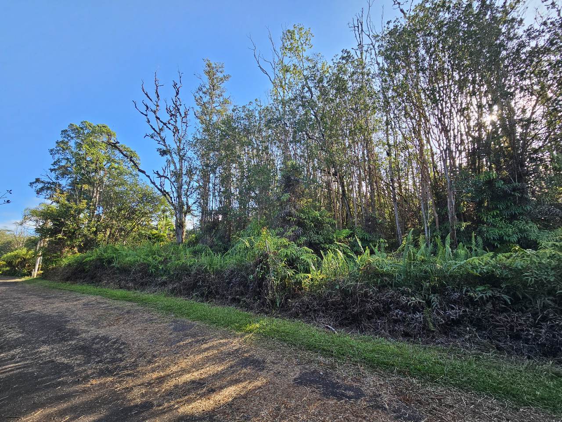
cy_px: 211
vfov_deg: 89.9
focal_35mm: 13
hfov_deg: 106.2
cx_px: 281
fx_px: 211
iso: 50
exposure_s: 1/329
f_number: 2.2
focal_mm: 2.2
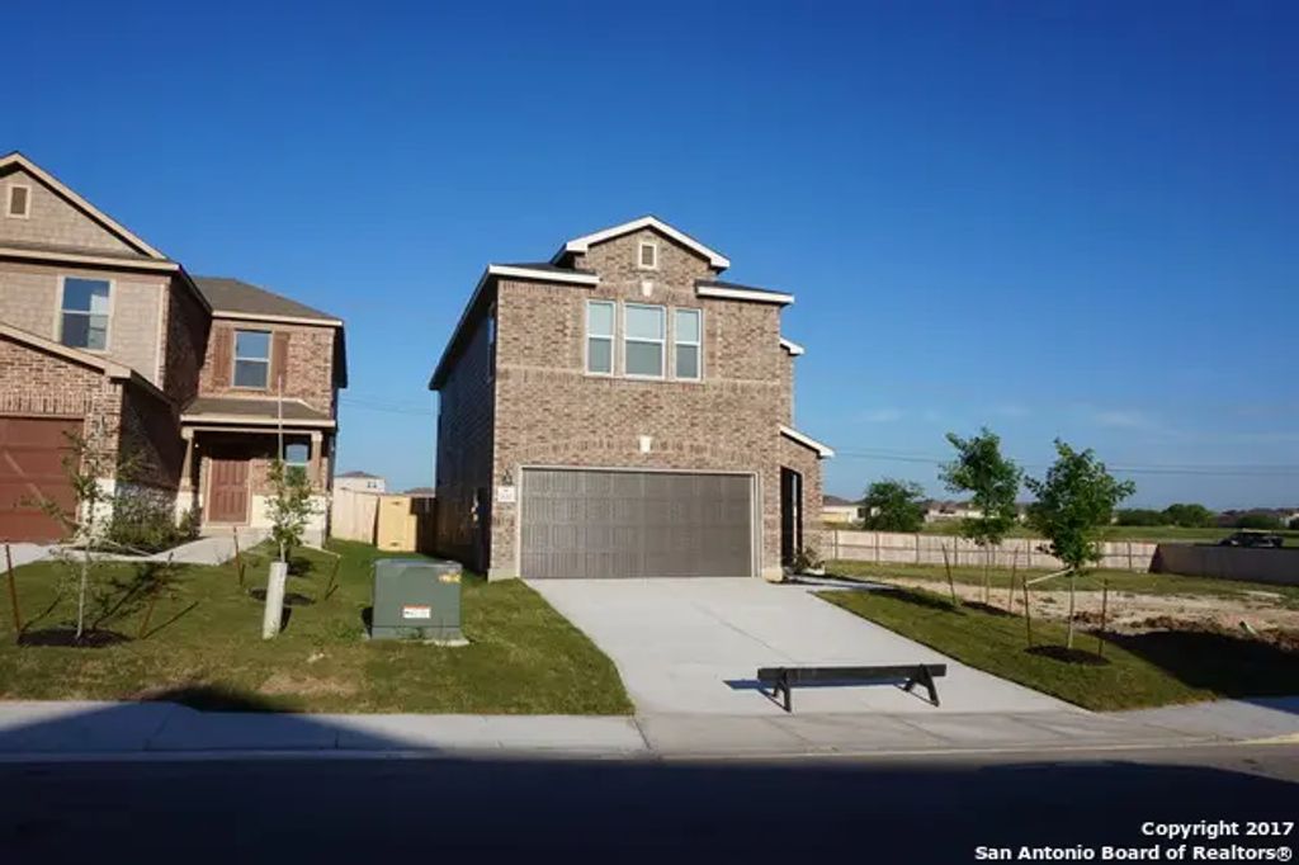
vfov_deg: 53.1
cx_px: 650
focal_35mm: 24
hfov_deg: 73.8
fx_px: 866
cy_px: 432
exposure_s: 1/125
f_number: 14
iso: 100
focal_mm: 16
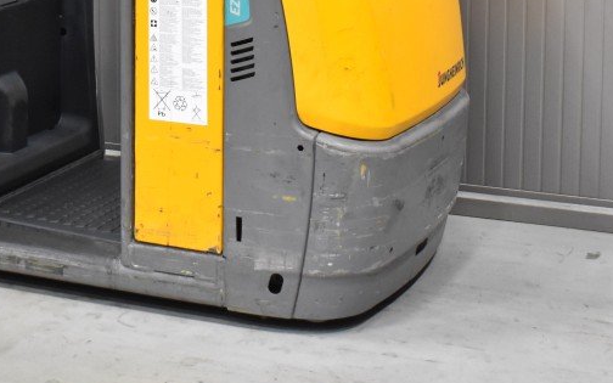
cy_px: -85
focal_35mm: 98
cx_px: 191
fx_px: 1641
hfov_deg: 21.1
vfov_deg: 13.0
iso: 1600
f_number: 4
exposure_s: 1/60
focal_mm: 27
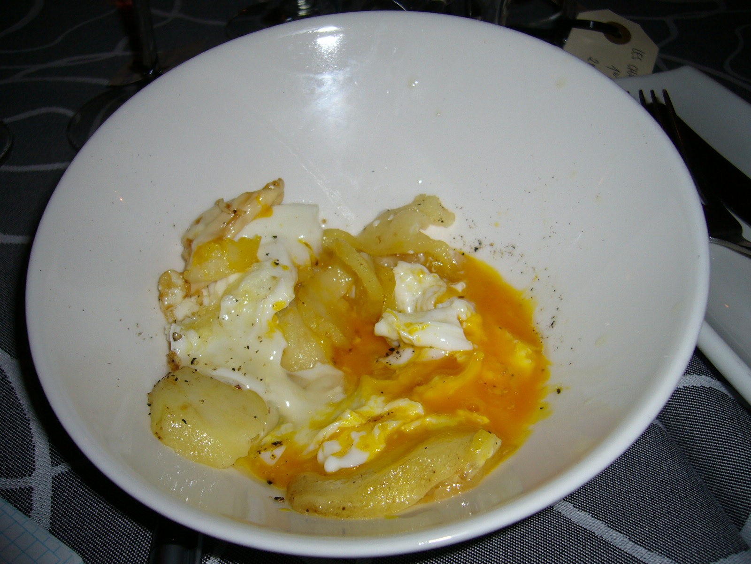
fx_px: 759
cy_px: 282
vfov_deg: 40.7
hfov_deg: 52.6
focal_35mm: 35
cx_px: 376
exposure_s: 1/60
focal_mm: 5.8
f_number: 2.8
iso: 80
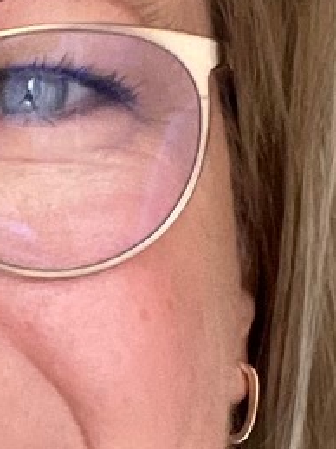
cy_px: 428
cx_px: -158
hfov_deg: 8.1
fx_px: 2319
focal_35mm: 179
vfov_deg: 11.0
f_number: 2.2
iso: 400
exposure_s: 1/33
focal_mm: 2.71
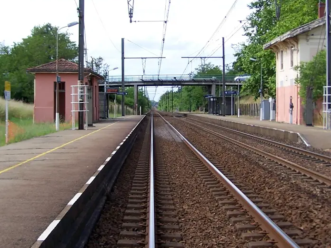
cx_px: 182
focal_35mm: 70
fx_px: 669
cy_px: 108
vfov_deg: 21.0
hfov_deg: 27.8
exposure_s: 1/800
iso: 80
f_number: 2.8
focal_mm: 6.3
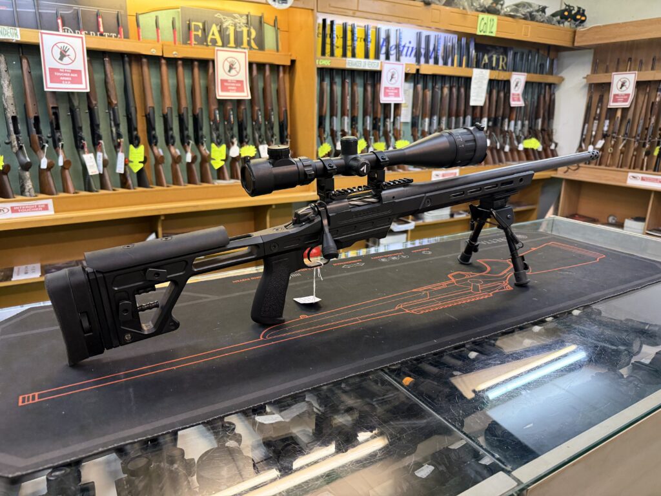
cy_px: 248
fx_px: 458
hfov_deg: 71.6
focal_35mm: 24
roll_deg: -0.9
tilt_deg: -16.4
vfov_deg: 56.8
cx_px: 330
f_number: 1.78
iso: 250
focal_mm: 6.76
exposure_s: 1/50
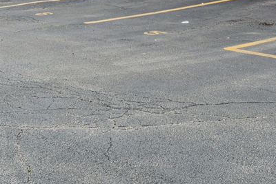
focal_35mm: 85
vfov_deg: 15.2
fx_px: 652
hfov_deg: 23.9
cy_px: -72
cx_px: 139
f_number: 8
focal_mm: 14
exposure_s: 1/320
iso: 250
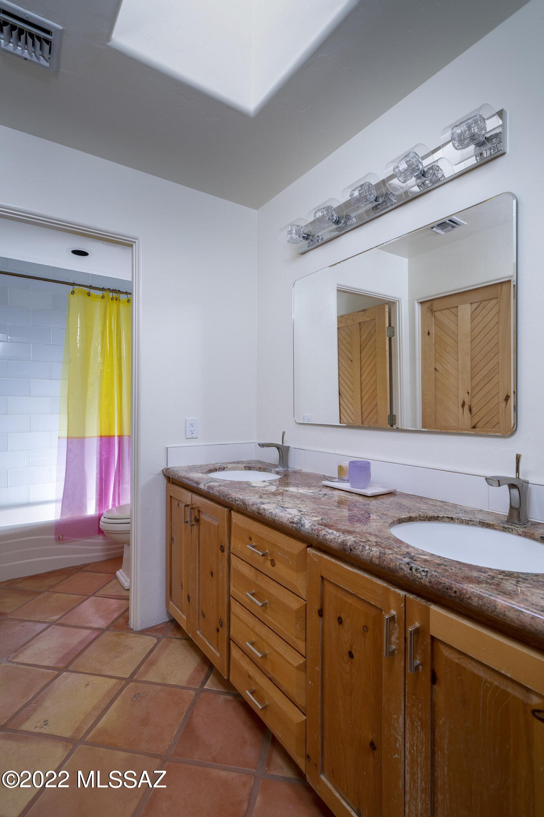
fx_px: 363
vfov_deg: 96.8
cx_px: 272
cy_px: 408
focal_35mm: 16
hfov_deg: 73.7
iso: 200
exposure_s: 1/13
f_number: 7.1
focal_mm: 16
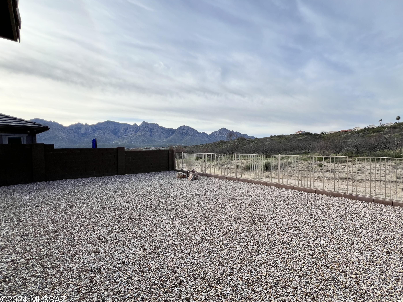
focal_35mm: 14
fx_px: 163
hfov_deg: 101.9
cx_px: 217
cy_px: 152
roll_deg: +0.8
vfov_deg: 85.7
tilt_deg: -2.1
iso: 32
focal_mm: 1.57
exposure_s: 1/1575
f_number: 1.8
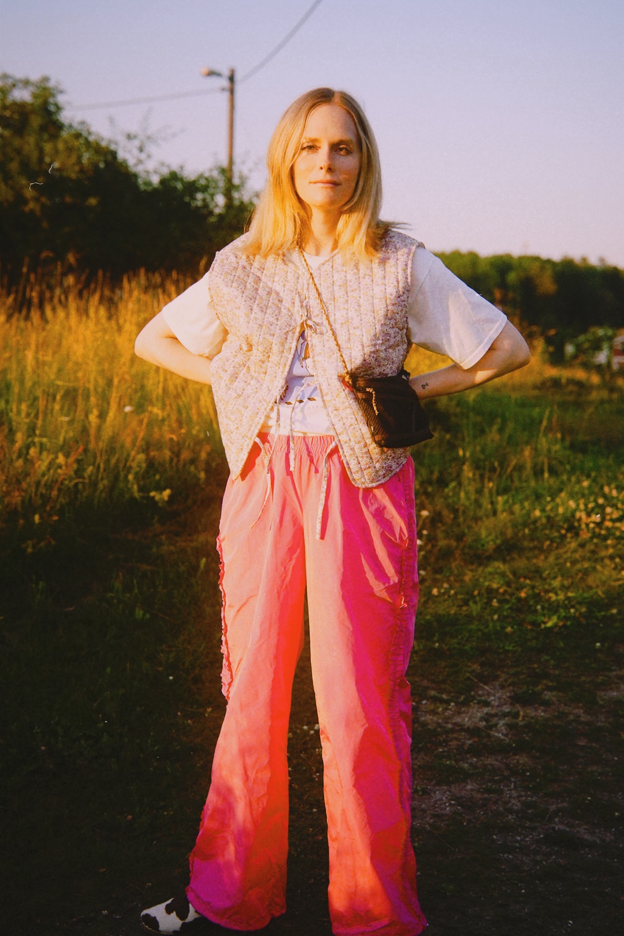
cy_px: 468
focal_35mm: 49
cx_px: 312
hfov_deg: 27.5
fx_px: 1277
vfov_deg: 40.3
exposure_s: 1/160
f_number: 4
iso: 1000
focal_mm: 49.1
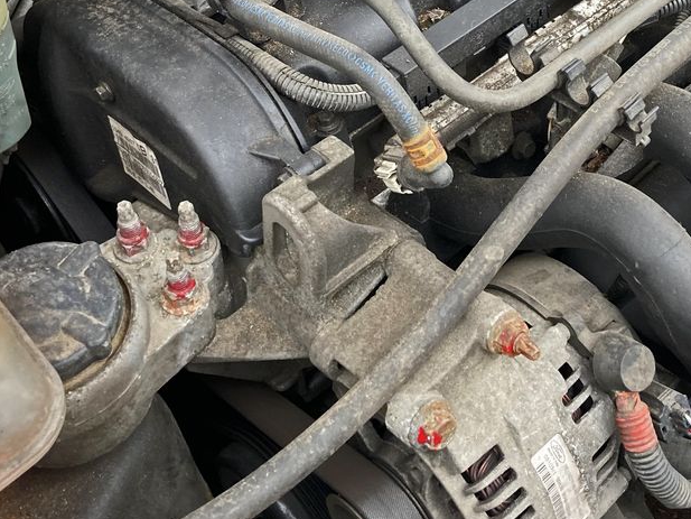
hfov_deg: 32.6
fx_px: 1178
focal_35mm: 59
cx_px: 421
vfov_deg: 24.0
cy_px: 32
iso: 80
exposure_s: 1/89
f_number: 1.8
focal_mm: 3.99
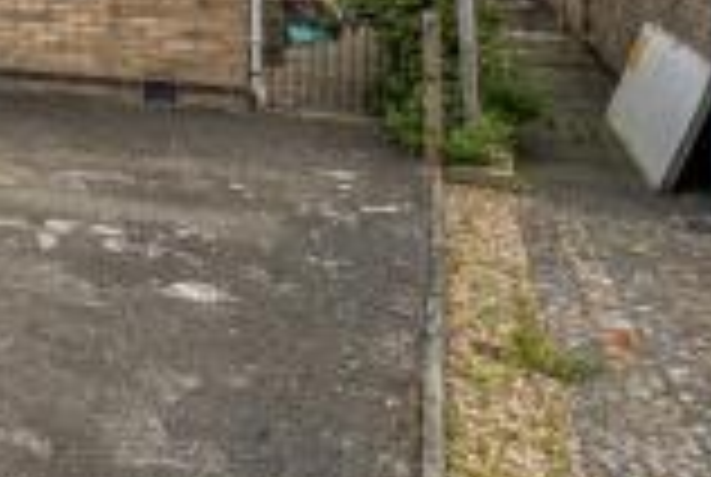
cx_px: -322
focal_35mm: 48
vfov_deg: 25.1
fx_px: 950
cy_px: -110
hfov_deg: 28.7
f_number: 14
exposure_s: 1/320
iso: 100
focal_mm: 16
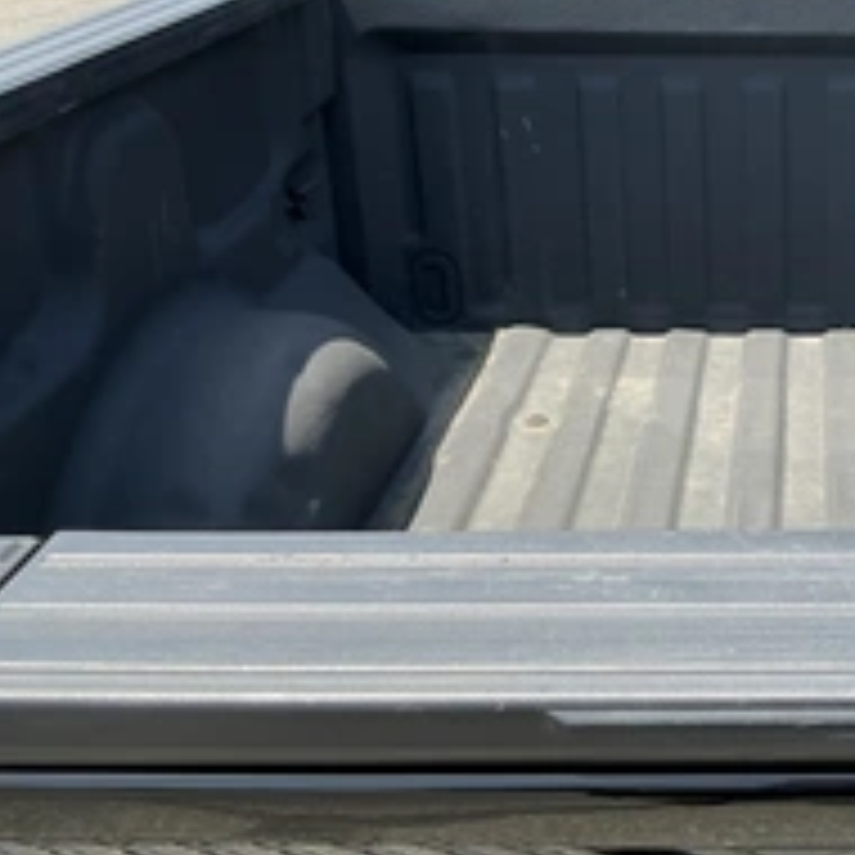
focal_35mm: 52
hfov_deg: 30.6
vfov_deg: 32.6
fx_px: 1453
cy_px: 320
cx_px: 846
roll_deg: -1.2
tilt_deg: -19.8
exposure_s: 1/419
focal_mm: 3
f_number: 1.8
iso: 25
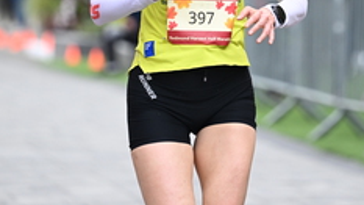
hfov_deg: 5.8
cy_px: -38
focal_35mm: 371
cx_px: 212
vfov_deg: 3.3
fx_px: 3580
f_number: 2.8
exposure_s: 1/1600
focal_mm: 150
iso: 1000
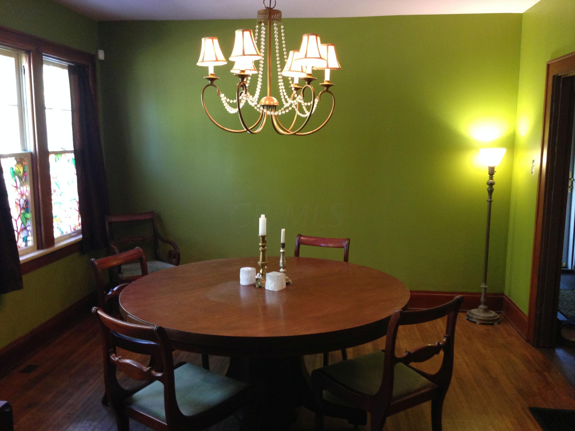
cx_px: 288
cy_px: 216
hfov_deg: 55.4
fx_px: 548
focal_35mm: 33
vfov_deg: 42.9
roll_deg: -0.1
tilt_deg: -9.3
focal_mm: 4.12
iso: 250
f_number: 2.4
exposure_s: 1/20
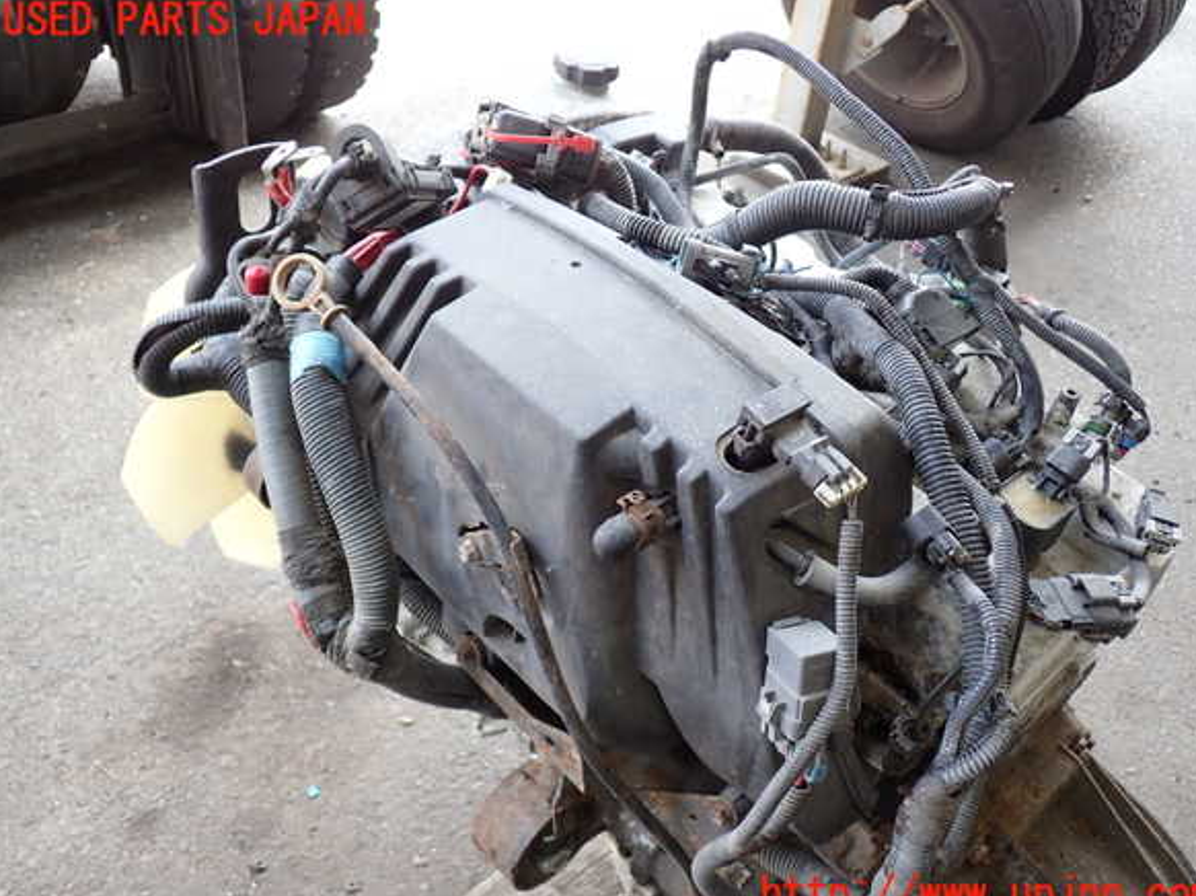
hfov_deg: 55.4
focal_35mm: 33
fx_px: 1140
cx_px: 608
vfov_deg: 42.9
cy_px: 458
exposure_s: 1/80
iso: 100
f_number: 2.4
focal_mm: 5.79
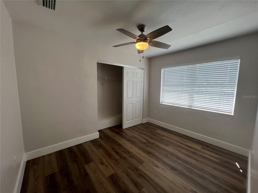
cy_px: 96
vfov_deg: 89.9
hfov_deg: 106.2
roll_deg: -1.7
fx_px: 97
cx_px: 129
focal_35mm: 13
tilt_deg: -5.2
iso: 32
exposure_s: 1/150
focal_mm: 1.57
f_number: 1.8
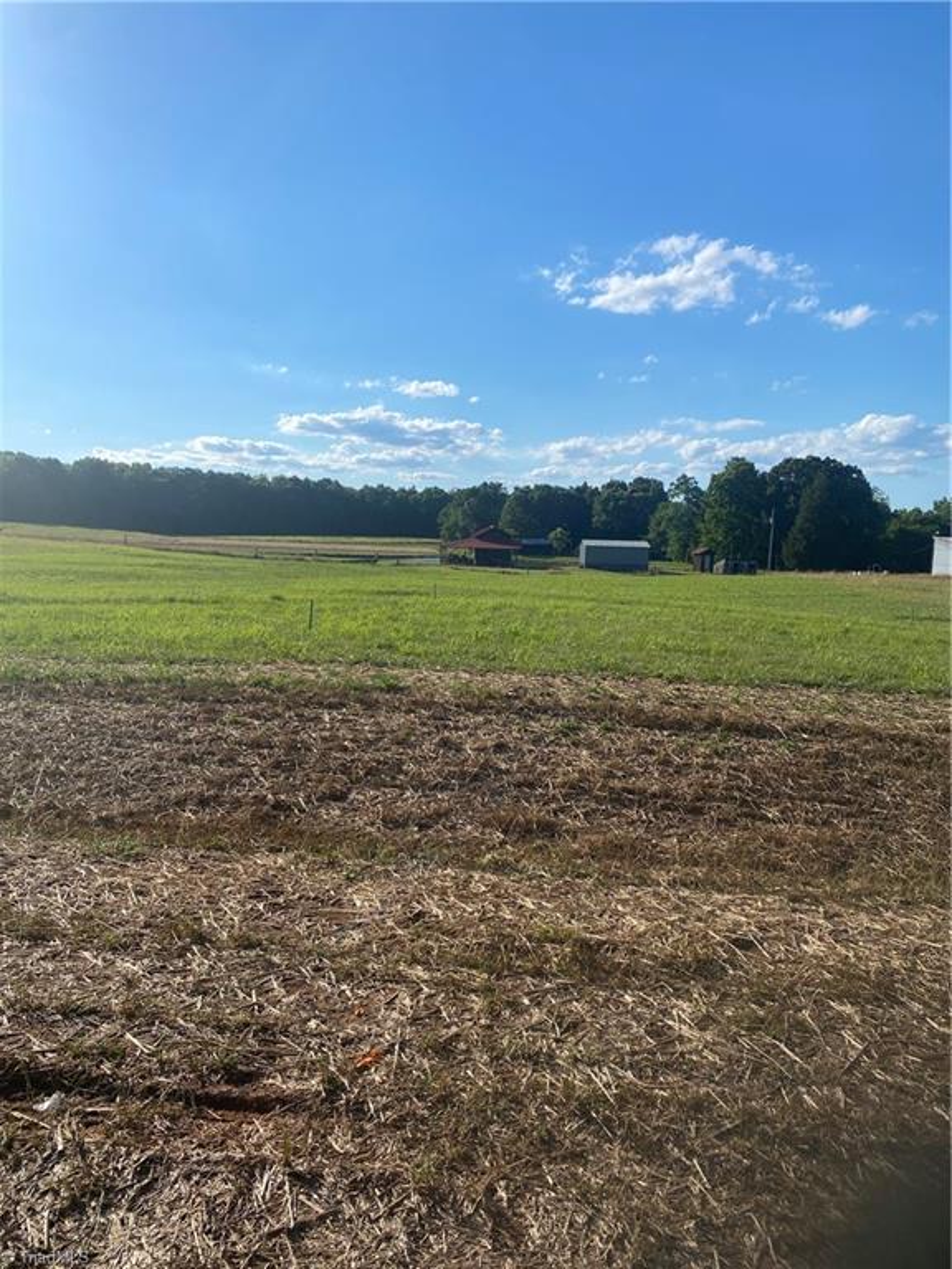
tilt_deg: -5.0
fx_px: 953
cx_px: 476
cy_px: 634
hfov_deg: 53.1
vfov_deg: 67.3
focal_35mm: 26
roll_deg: -1.5
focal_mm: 4.25
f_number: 1.8
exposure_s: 1/4115
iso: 32
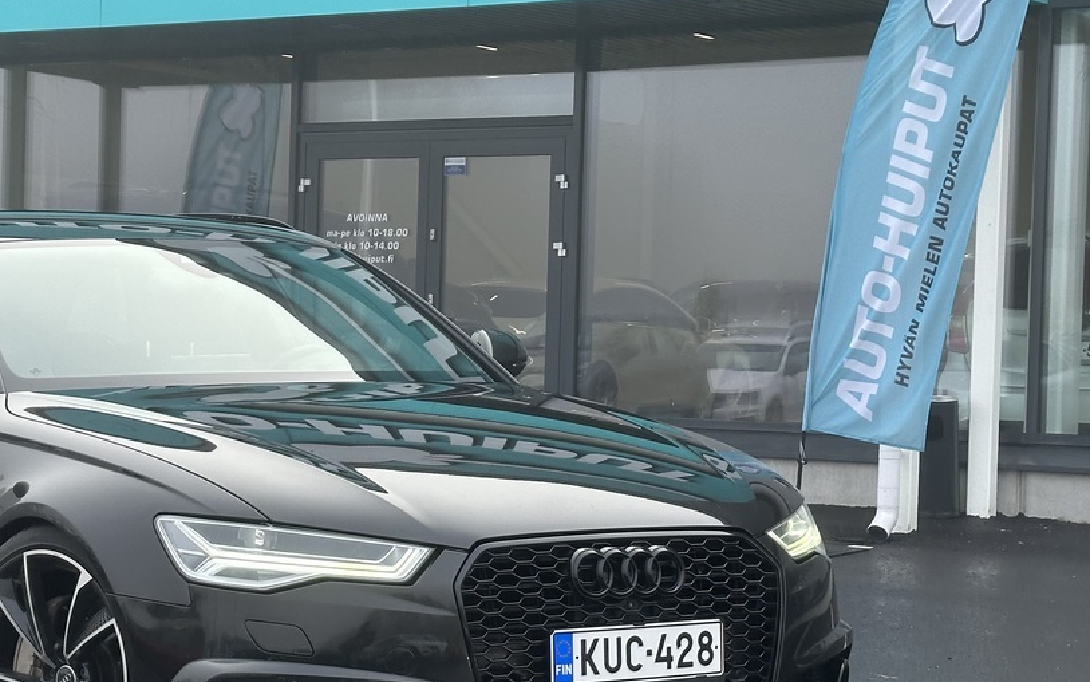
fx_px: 2674
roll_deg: -1.7
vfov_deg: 14.5
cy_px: 389
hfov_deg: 22.7
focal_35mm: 90
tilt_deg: -1.4
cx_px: 217
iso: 64
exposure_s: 1/651
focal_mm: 6.86
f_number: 1.78
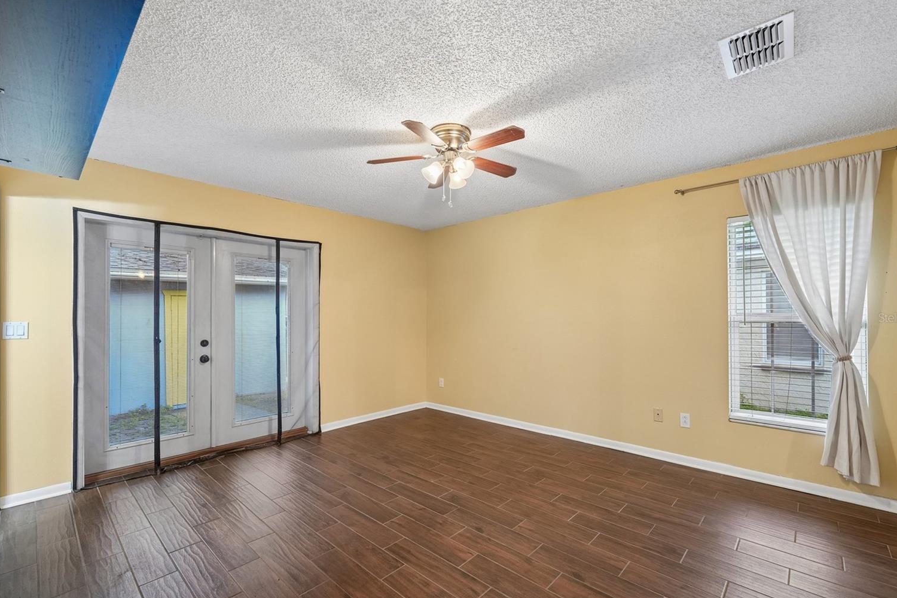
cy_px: 318
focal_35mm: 16
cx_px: 453
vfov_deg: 73.7
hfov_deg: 96.7
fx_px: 399
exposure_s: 1/8
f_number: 8
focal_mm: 15
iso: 800
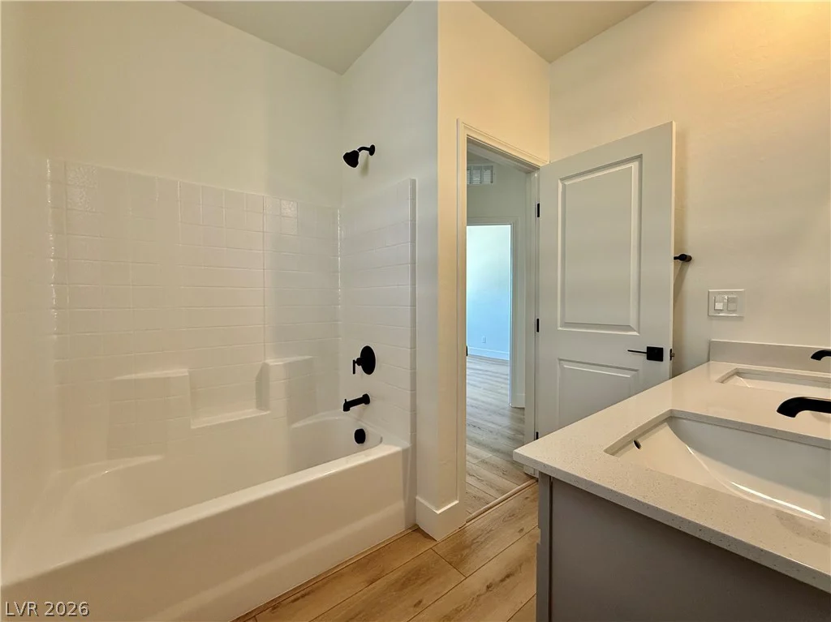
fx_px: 336
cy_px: 311
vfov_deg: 85.6
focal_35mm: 14
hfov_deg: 102.1
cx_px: 416
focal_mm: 2.22
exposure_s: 1/120
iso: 250
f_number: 2.2
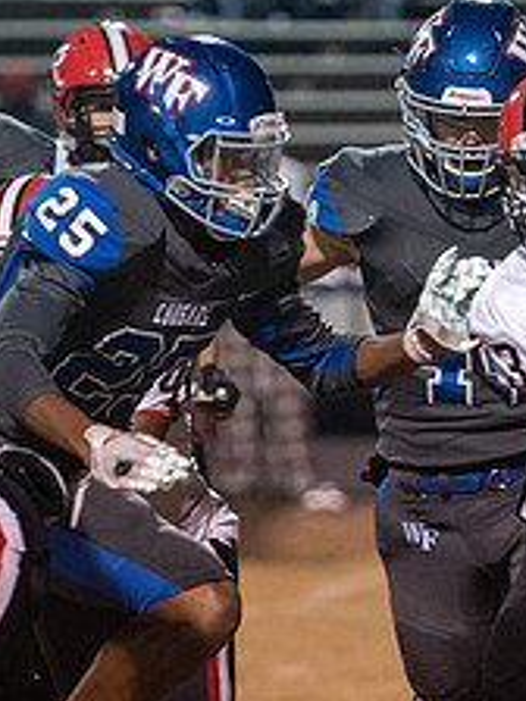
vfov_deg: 3.3
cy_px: 575
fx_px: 12136
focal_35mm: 599
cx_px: 242
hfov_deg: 2.5
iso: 6400
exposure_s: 1/640
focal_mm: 191
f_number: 3.2
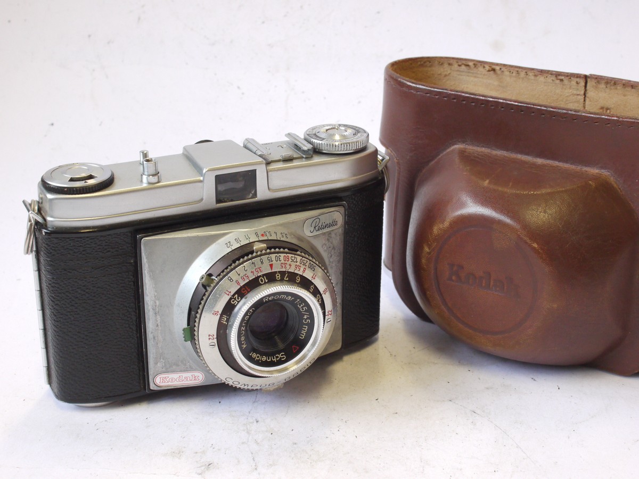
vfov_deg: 24.4
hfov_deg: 32.2
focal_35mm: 60
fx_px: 1108
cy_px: 240
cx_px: 320
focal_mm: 30
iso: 800
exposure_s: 1/40
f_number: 10
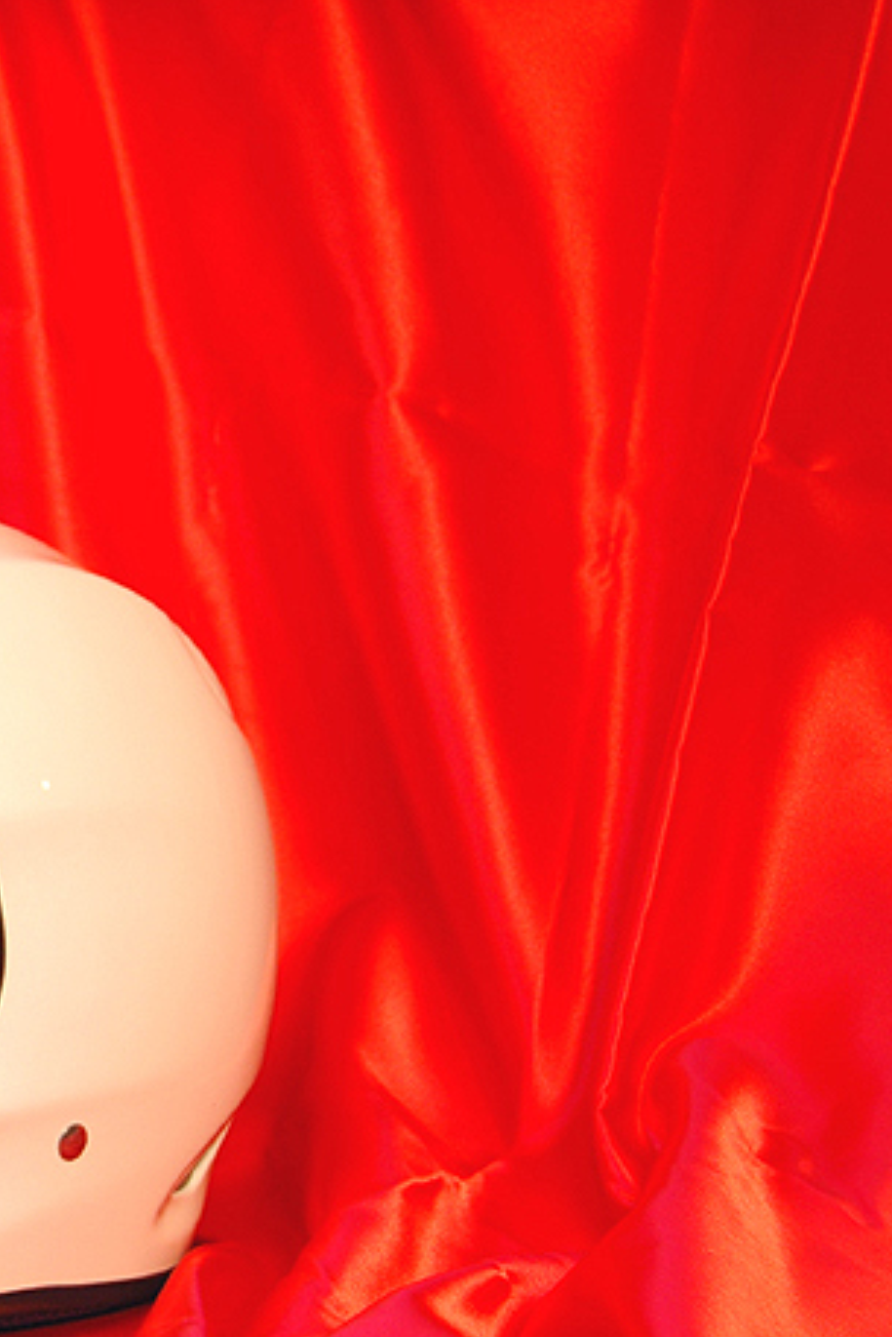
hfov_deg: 14.4
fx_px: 3412
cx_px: -228
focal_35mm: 92
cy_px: 764
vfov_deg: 22.1
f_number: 5
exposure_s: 1/100
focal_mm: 35
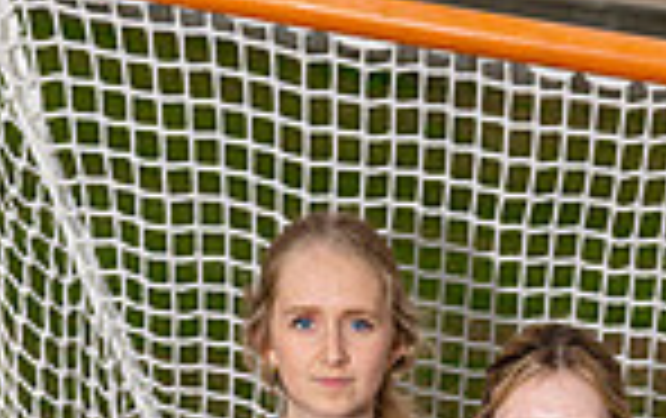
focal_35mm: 133
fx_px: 2418
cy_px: 1007
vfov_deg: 8.9
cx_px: 522
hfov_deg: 15.6
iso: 200
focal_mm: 43
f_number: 6.3
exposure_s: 1/250
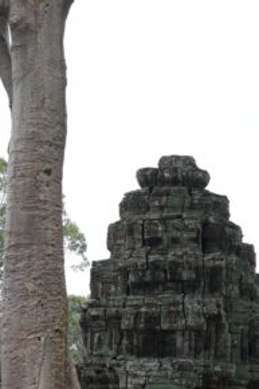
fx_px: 1567
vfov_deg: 14.1
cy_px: 99
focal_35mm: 145
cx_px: 52
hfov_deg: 9.4
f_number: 6.3
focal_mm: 41
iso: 100
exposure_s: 1/200
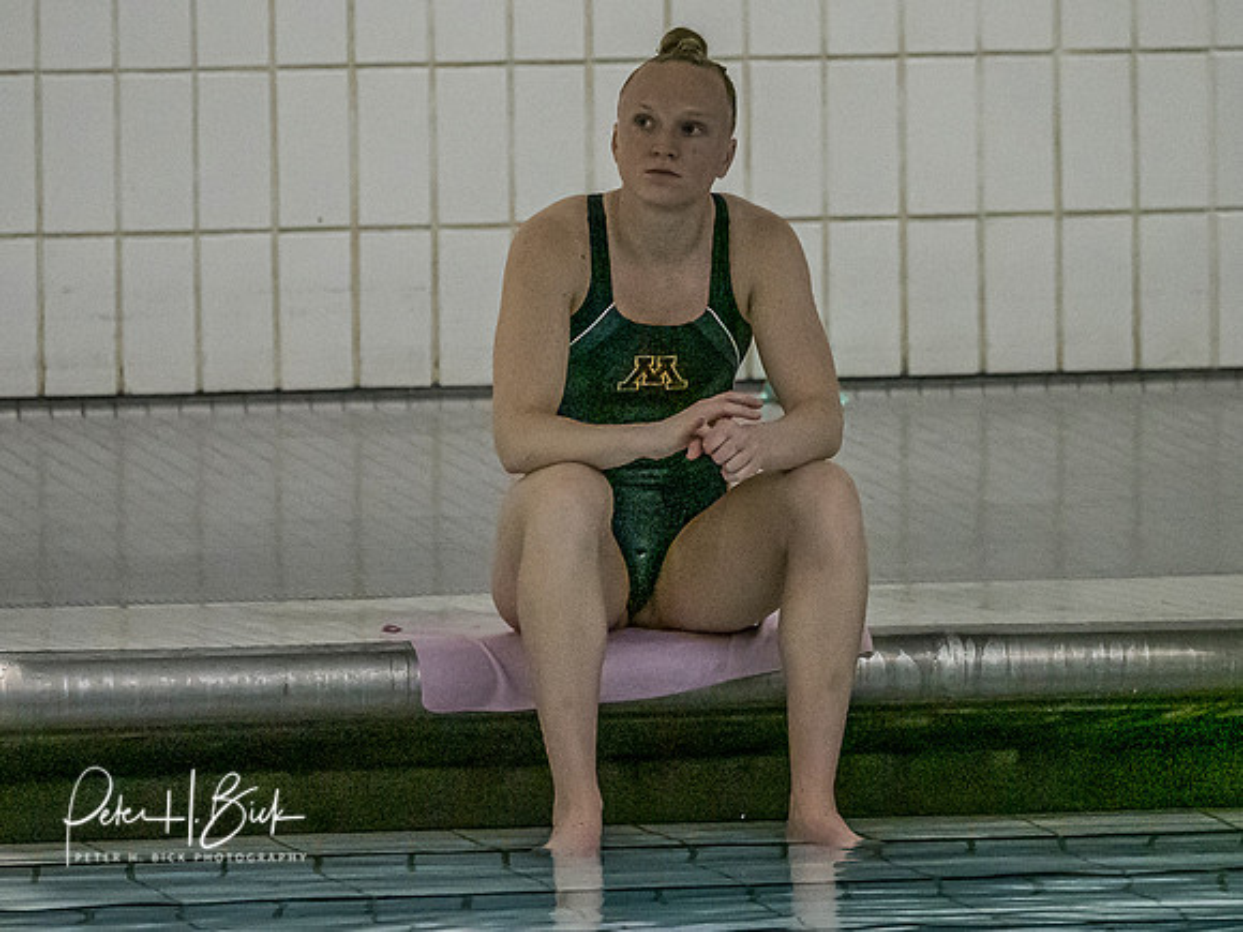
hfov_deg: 4.1
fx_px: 17236
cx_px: 692
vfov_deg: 3.1
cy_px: 284
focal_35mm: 480
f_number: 2.8
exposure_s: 1/1600
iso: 4000
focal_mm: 150
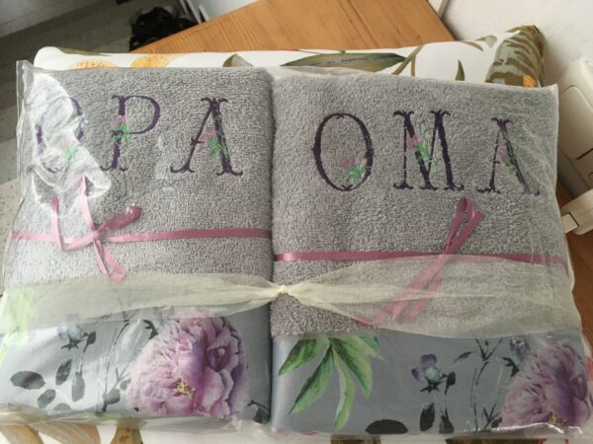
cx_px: 296
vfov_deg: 48.2
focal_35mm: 29
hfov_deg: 61.7
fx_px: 497
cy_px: 222
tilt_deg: -70.7
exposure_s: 1/33
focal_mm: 4.15
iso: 200
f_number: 2.2
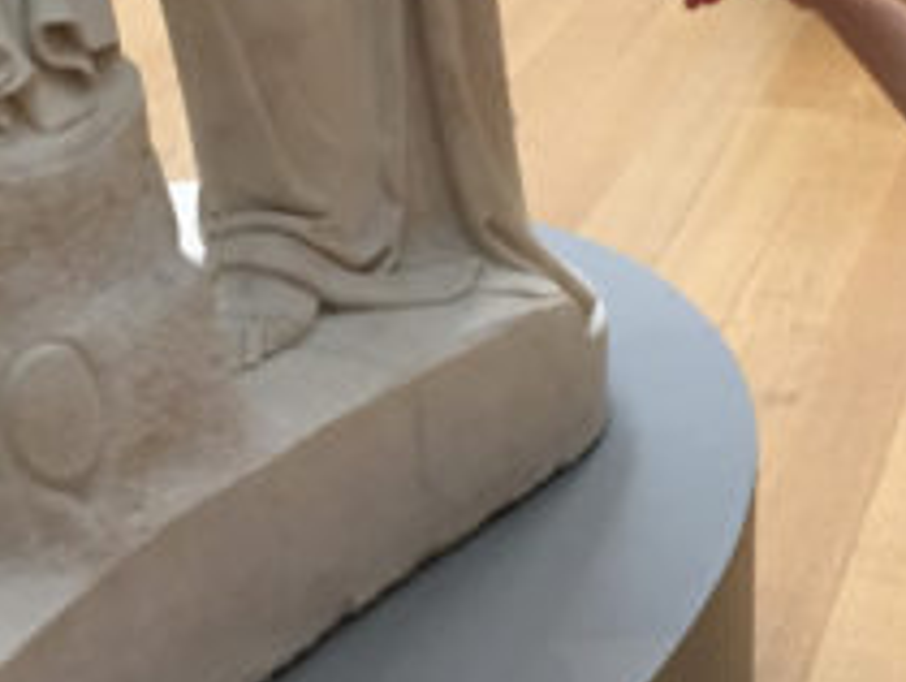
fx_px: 2777
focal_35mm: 106
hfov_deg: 18.4
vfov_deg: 13.5
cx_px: 651
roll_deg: -1.0
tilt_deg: -12.4
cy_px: -168
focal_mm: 4.15
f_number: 2.2
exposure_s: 1/10
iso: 100
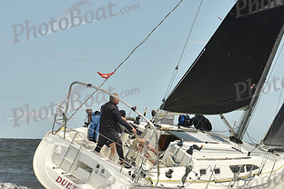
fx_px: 1025
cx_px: 188
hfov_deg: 15.7
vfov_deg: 10.5
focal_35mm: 130
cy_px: 138
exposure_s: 1/800
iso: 250
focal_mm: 70
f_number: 10
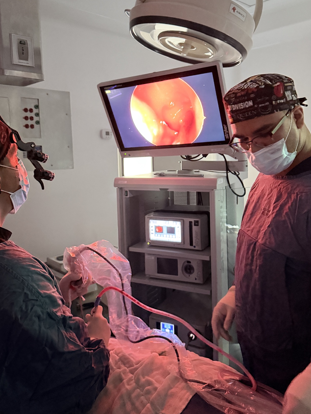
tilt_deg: -3.1
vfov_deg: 59.7
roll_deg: +1.5
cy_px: 178
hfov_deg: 46.8
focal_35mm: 30
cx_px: 150
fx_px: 359
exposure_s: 1/30
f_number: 1.78
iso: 1600
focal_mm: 6.76
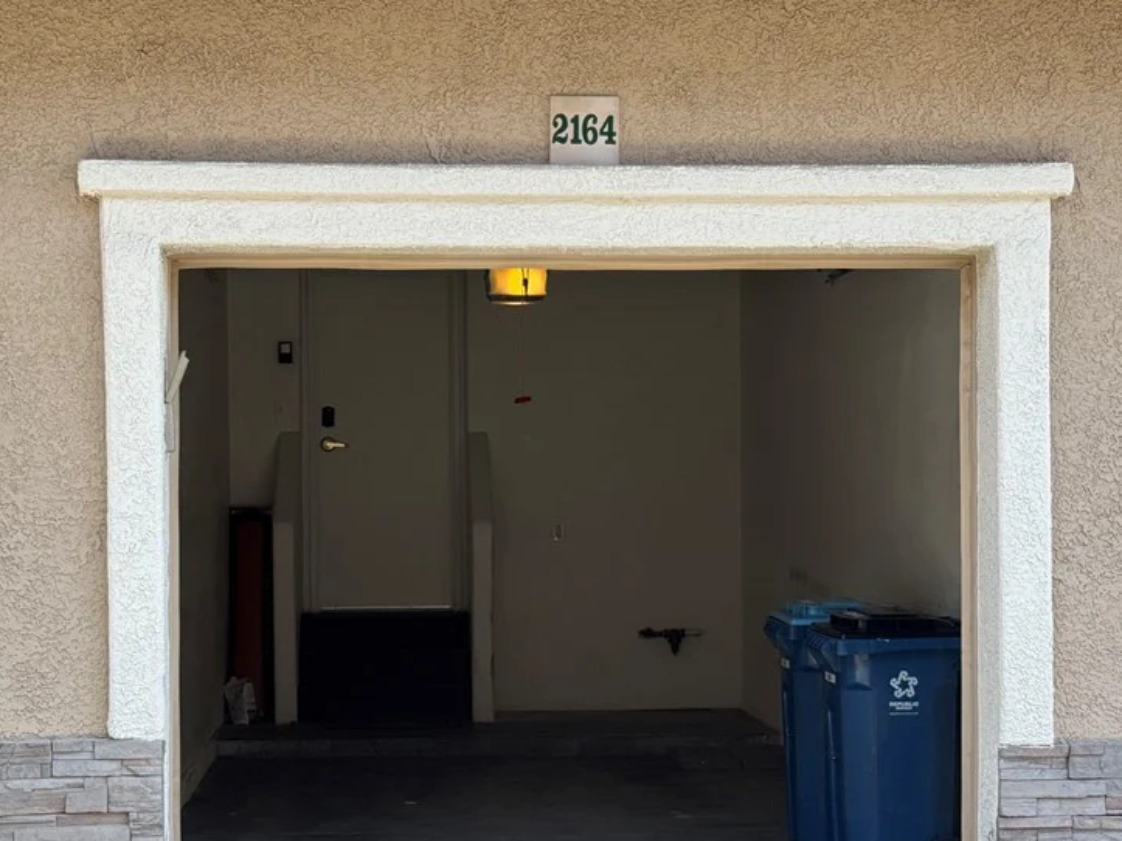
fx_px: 2204
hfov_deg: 28.6
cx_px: 525
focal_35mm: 68
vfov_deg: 21.6
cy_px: 528
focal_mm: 6.76
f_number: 1.78
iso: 64
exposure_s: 1/633
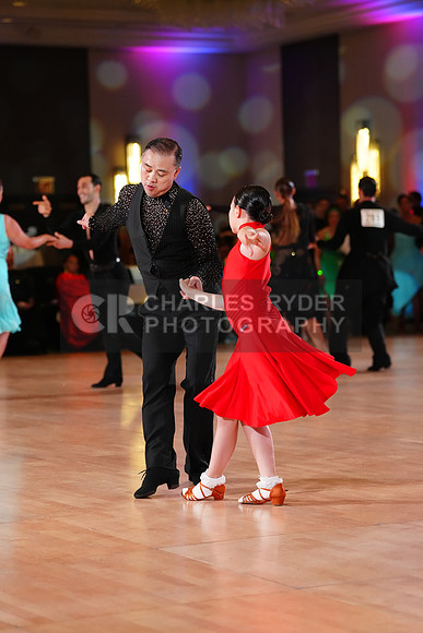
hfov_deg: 12.8
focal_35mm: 107
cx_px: 212
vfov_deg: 19.1
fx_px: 1885
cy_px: 316
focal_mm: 107
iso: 3200
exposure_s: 1/640
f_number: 3.2
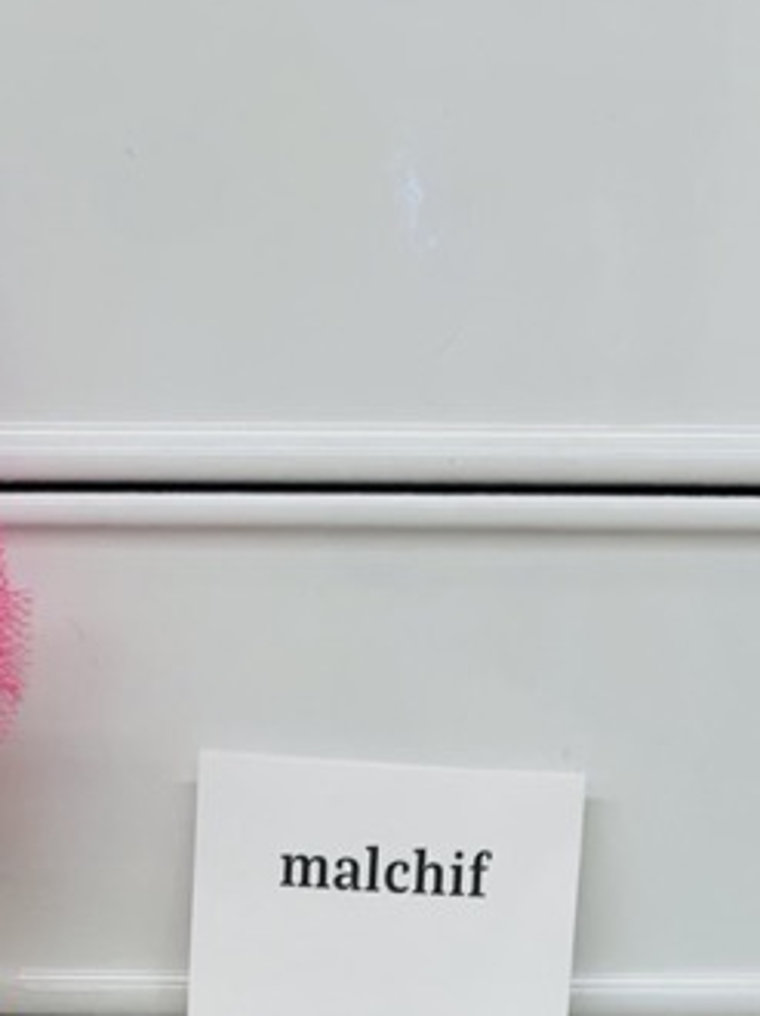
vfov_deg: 23.7
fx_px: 2081
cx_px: 325
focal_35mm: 71
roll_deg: +0.0
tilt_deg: -19.3
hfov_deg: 20.7
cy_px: 1367
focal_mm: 4.25
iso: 50
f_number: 1.8
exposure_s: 1/122
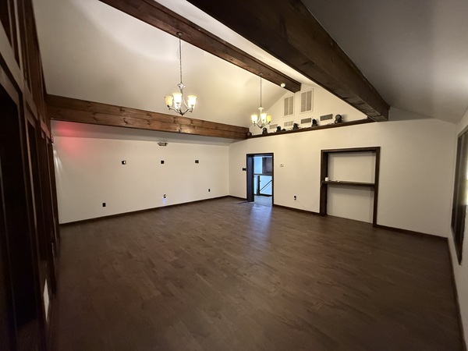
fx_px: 189
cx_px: 234
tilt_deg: -4.0
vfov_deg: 85.7
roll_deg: +0.9
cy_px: 176
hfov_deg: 102.1
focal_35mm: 14
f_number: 2.2
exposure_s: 1/60
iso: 800
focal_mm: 2.22
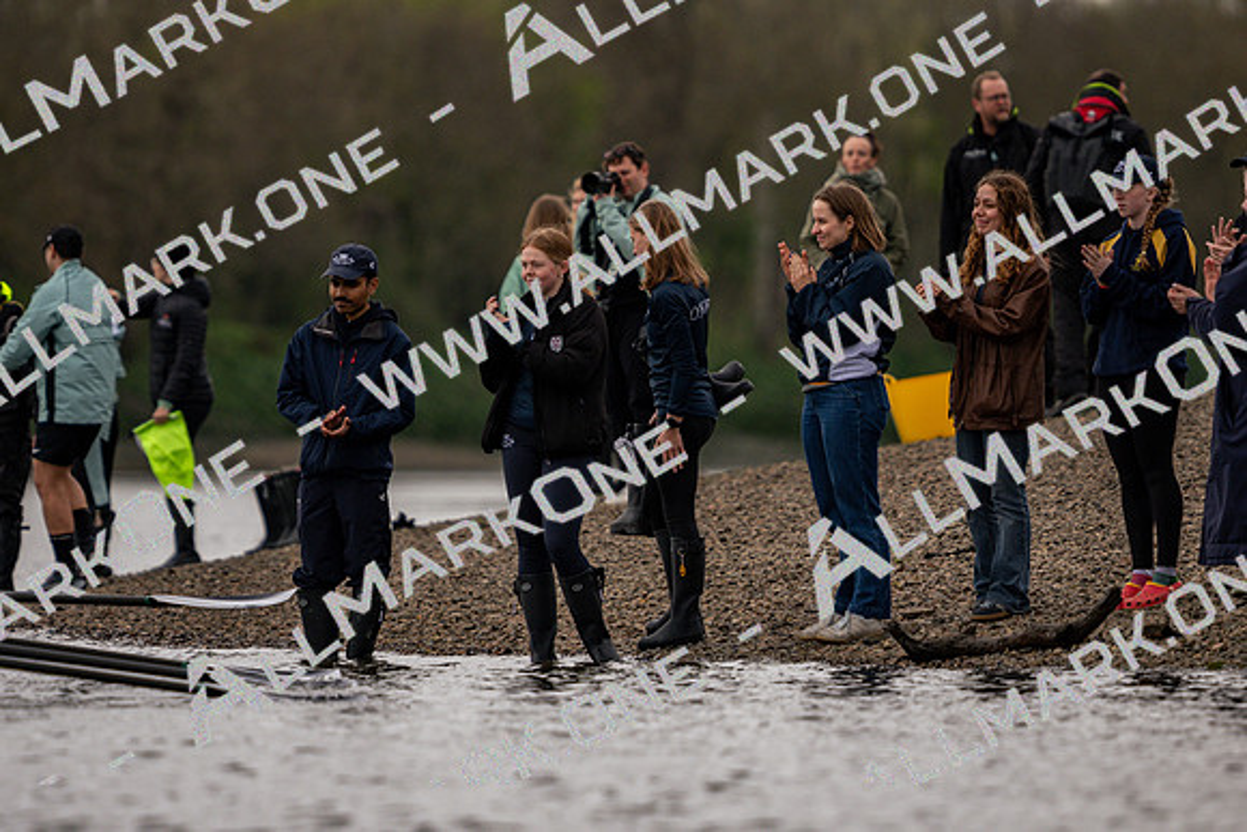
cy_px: 416
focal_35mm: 559
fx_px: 19367
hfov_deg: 3.7
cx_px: 624
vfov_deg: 2.5
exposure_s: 1/1250
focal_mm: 373.3
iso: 160
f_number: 4
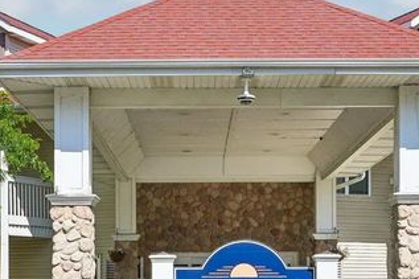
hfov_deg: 23.8
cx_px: 198
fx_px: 996
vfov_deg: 15.9
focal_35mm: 86
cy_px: 95
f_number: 8
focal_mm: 26.5
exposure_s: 1/250
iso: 100
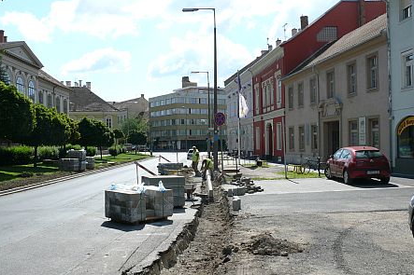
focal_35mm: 37
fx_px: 425
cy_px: 157
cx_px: 207
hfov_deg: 51.9
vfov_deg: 35.9
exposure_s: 1/400
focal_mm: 7.4
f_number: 6.3
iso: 100
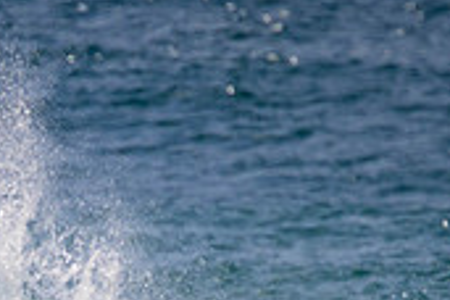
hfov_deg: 0.8
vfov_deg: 0.5
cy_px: 496
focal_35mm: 2721
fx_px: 34010
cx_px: -95
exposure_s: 1/2000
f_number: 11
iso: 640
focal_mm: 800
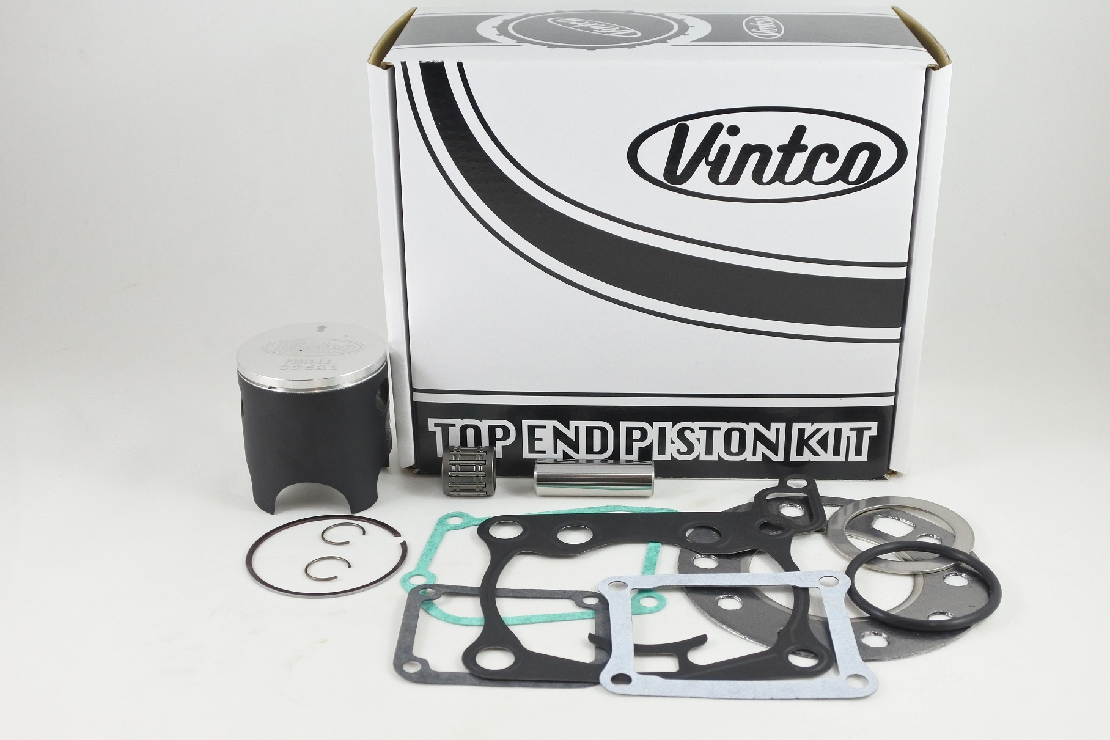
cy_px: 370
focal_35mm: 38
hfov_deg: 50.7
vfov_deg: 35.1
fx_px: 1172
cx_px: 555
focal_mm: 14.3
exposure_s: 1/125
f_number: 4
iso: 560
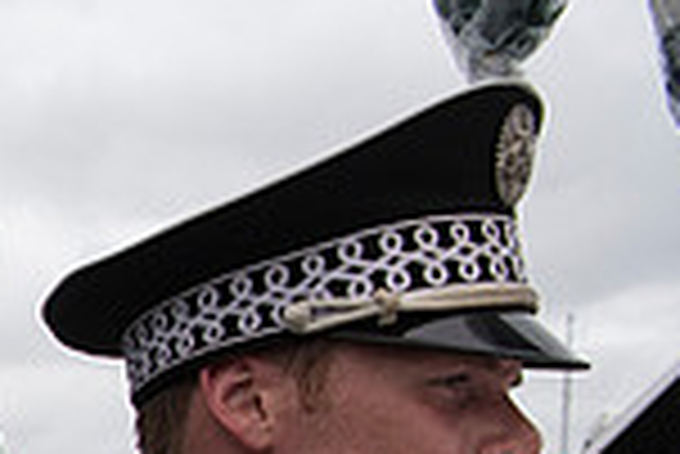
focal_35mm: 92
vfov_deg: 13.7
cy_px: 739
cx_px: -576
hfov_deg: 17.5
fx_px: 1739
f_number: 5.6
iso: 640
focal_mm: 24
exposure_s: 1/2500
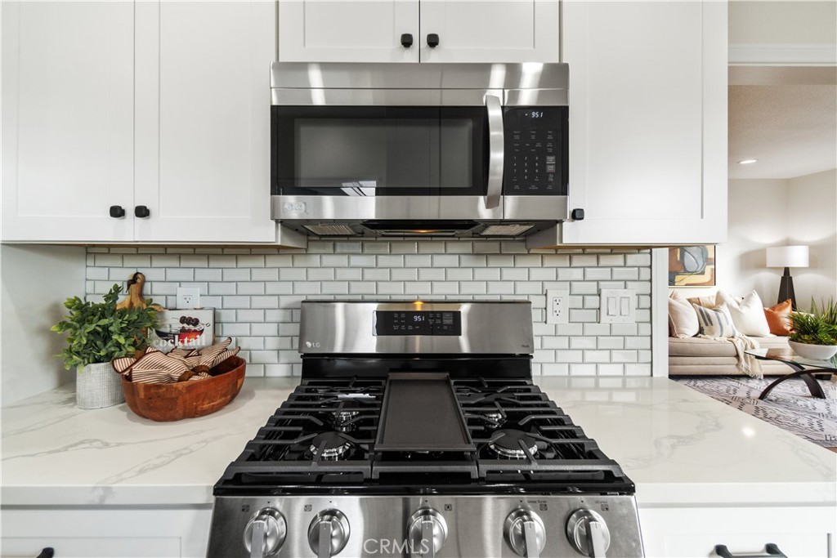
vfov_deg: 77.3
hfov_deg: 100.4
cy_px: 279
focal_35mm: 15
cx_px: 418
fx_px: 349
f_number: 6.3
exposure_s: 1/50
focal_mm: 10
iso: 320
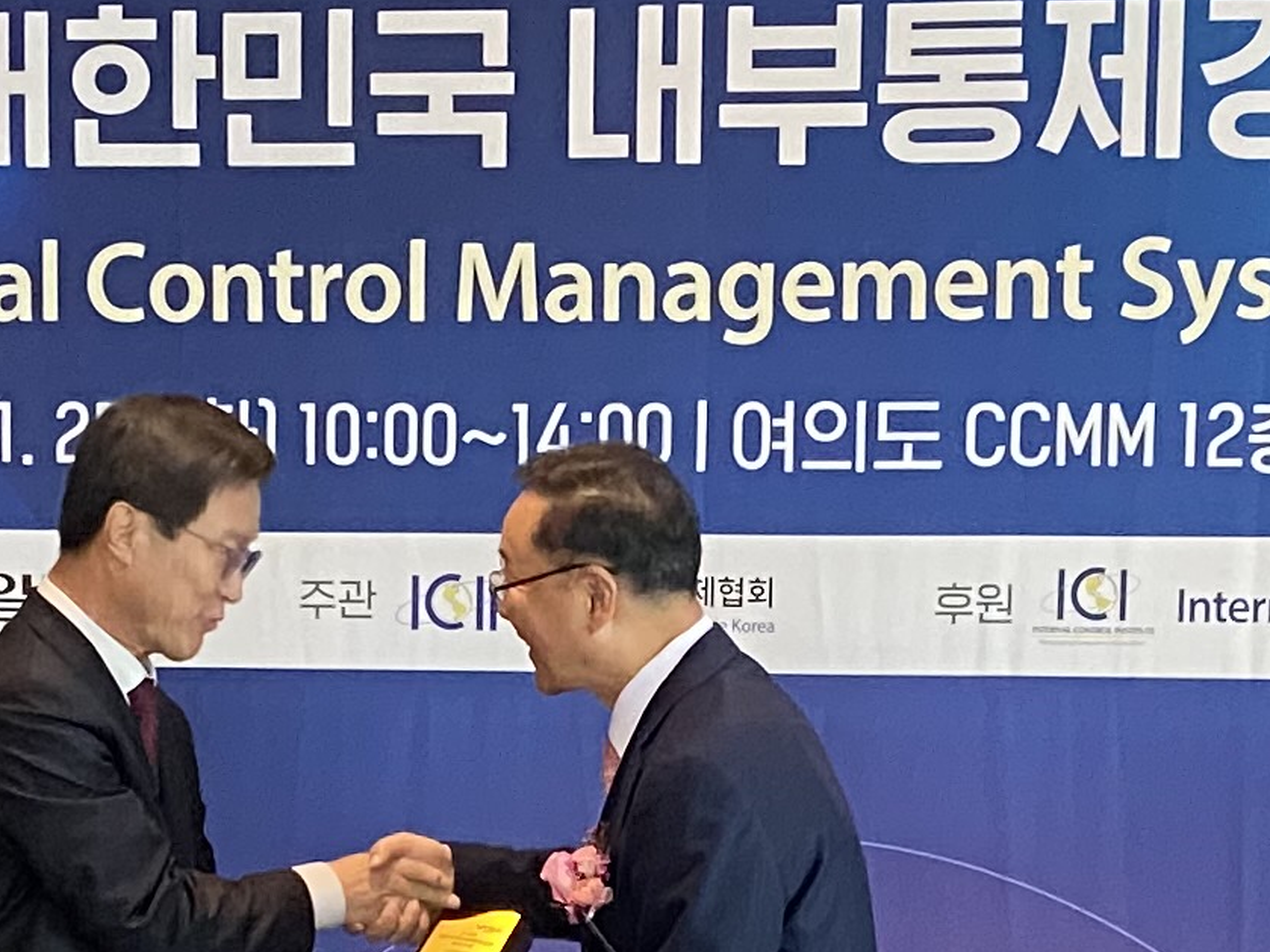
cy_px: 1019
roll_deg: -0.6
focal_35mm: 125
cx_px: 500
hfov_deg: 15.8
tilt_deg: -5.6
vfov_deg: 11.7
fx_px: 4585
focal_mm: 4.25
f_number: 1.8
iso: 250
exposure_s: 1/60
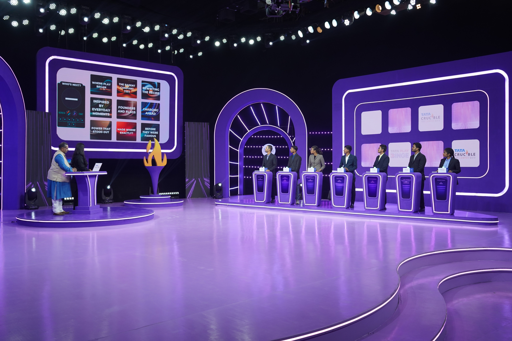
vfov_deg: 42.3
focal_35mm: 31
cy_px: 170
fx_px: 441
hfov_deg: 60.3
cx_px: 256
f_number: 5
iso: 1250
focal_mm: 31
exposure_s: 1/125
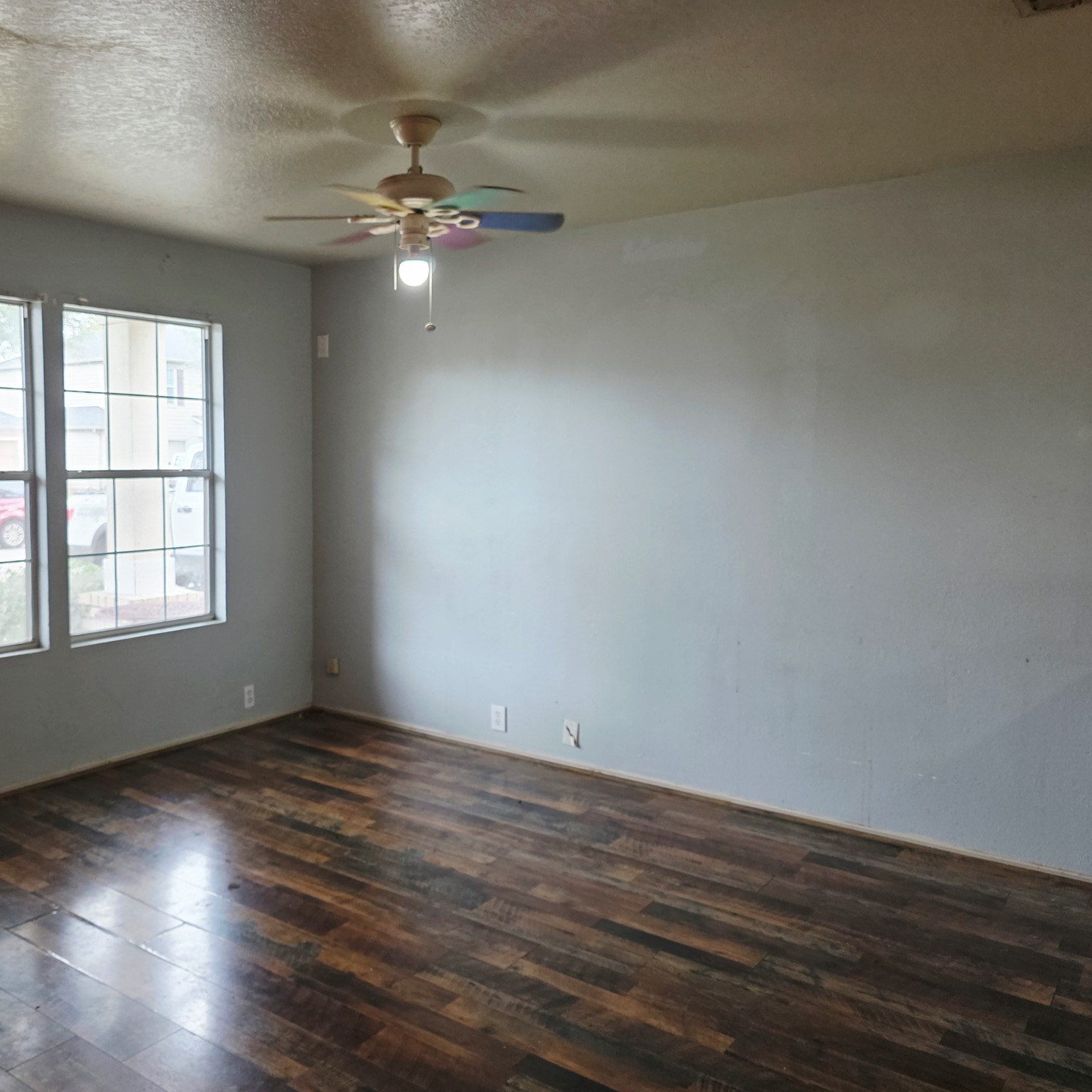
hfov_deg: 56.5
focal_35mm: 28
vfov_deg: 57.3
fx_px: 999
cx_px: 398
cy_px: 548
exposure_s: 1/120
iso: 400
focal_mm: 6.3
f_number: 1.7
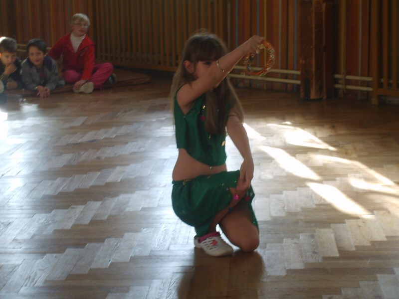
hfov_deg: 24.1
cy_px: 150
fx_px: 934
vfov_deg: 18.2
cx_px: 200
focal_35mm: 81
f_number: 4.2
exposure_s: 1/60
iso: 73
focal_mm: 13.7
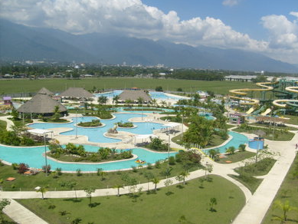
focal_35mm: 36
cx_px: 152
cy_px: 110
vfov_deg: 39.7
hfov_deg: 51.3
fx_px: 310
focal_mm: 5.8
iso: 80
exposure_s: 1/500
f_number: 7.1
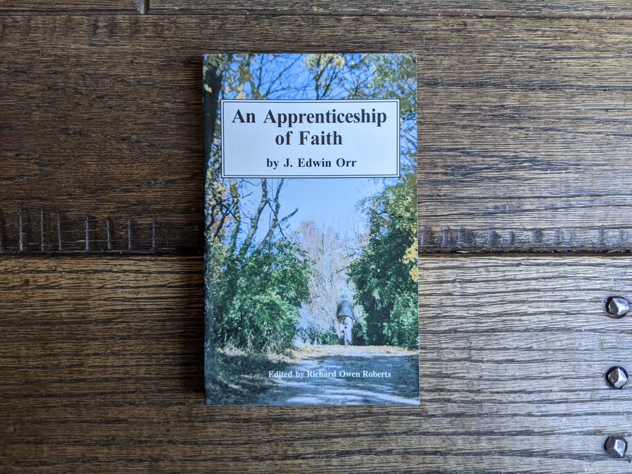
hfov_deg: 65.3
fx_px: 493
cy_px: 237
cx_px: 316
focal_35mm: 27
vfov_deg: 51.4
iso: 79
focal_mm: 4.44
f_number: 1.8
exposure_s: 1/24
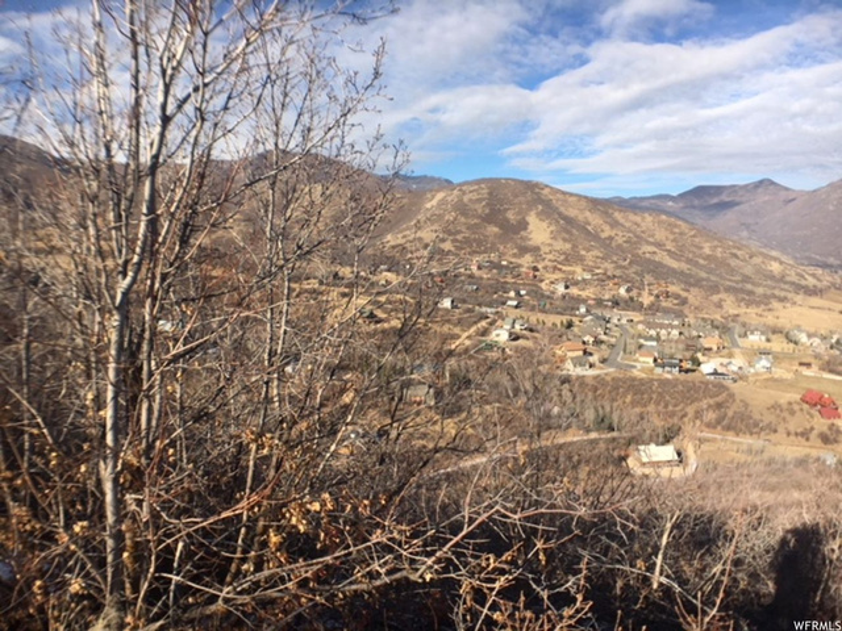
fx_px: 705
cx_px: 421
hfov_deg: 61.7
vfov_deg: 48.2
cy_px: 316
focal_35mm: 29
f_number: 2.2
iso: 25
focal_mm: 4.15
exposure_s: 1/1451
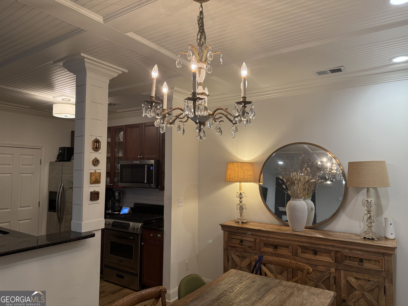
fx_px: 283
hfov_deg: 71.6
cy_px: 153
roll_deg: -1.0
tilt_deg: +4.3
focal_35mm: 24
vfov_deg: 56.8
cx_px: 204
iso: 200
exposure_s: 1/120
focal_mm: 6.76
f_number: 1.78
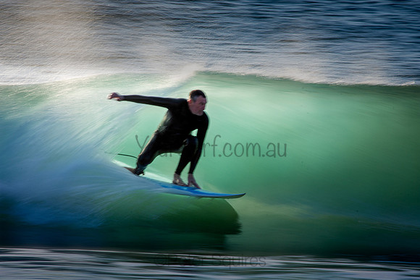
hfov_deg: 2.7
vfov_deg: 1.8
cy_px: 140
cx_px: 210
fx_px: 8752
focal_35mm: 750
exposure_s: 1/30
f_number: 22
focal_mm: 500
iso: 100
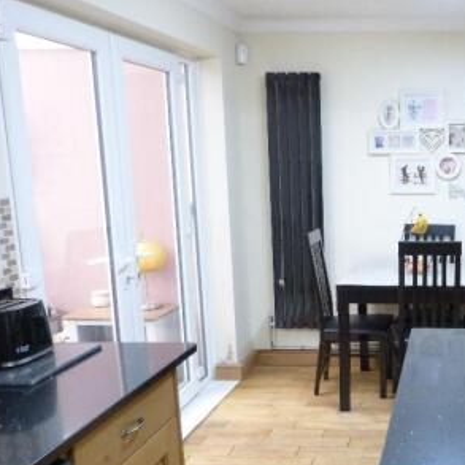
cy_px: 294
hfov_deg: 35.4
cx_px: 444
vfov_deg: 38.1
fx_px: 669
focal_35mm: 44
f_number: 3.2
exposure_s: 1/30
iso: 400
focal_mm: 4.5
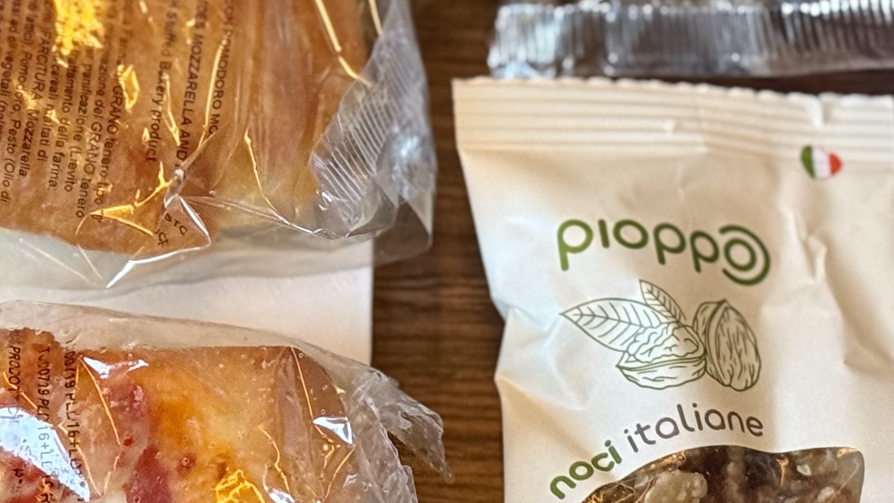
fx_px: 3390
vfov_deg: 8.5
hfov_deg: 15.0
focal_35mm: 143
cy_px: 44
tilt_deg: -50.0
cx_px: 381
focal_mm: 6.76
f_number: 1.78
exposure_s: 1/38
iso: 320
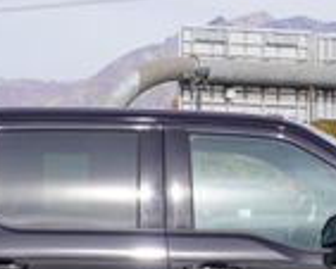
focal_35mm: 205
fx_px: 2040
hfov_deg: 9.4
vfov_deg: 7.4
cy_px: 395
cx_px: 60
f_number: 11
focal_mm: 32
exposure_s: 1/125
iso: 100
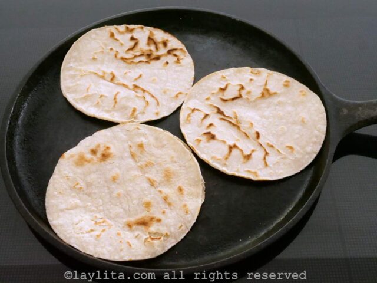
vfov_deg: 31.5
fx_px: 501
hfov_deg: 41.2
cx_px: 188
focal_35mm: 46
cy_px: 142
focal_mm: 23
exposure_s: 1/40
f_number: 11
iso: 6400
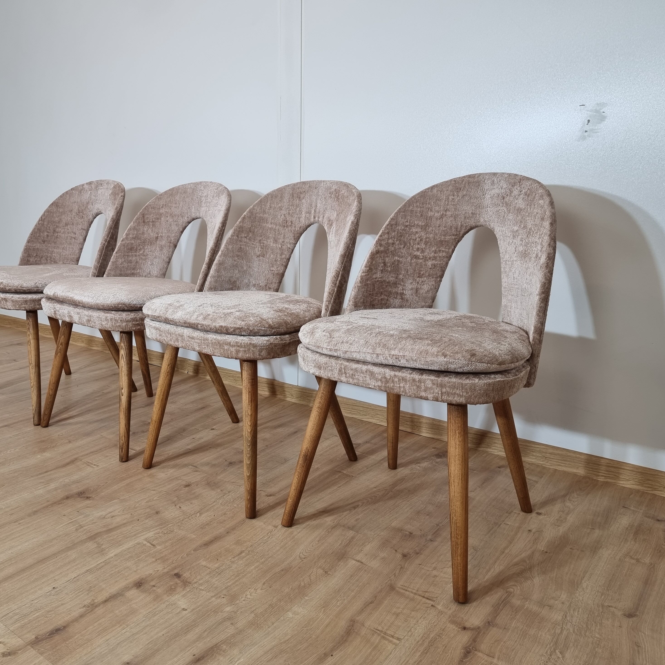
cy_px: 337
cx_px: 261
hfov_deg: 55.2
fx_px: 630
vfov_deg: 55.6
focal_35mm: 29
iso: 64
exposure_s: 1/100
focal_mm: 6.7
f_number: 1.8
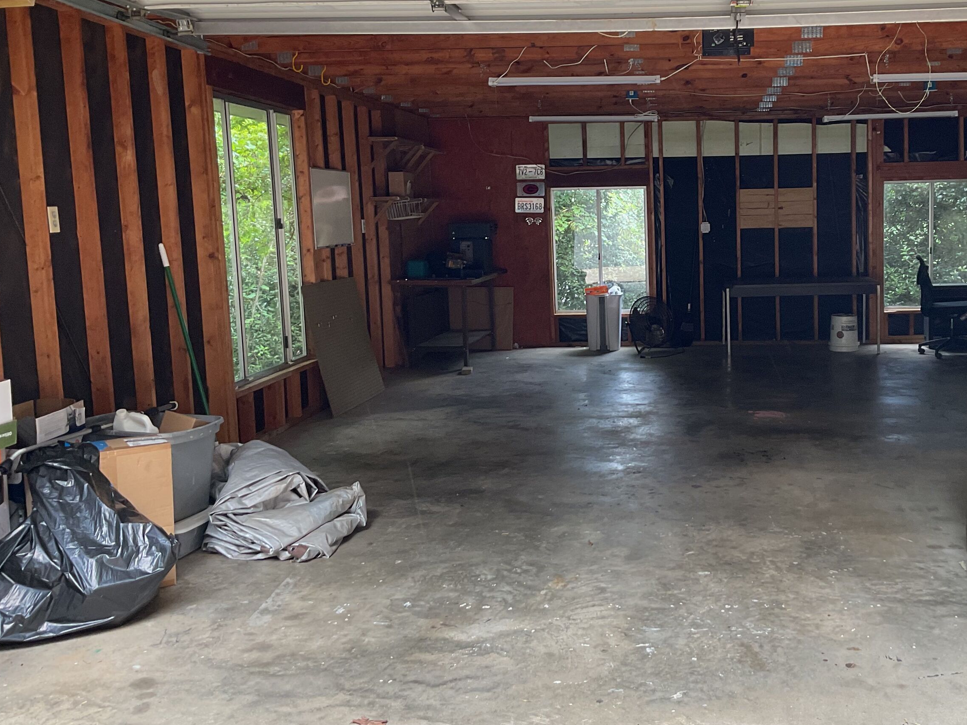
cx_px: 624
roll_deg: +0.9
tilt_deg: -6.1
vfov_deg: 36.8
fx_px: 1089
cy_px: 312
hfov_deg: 47.3
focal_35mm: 39
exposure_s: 1/60
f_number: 1.8
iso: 40
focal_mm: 3
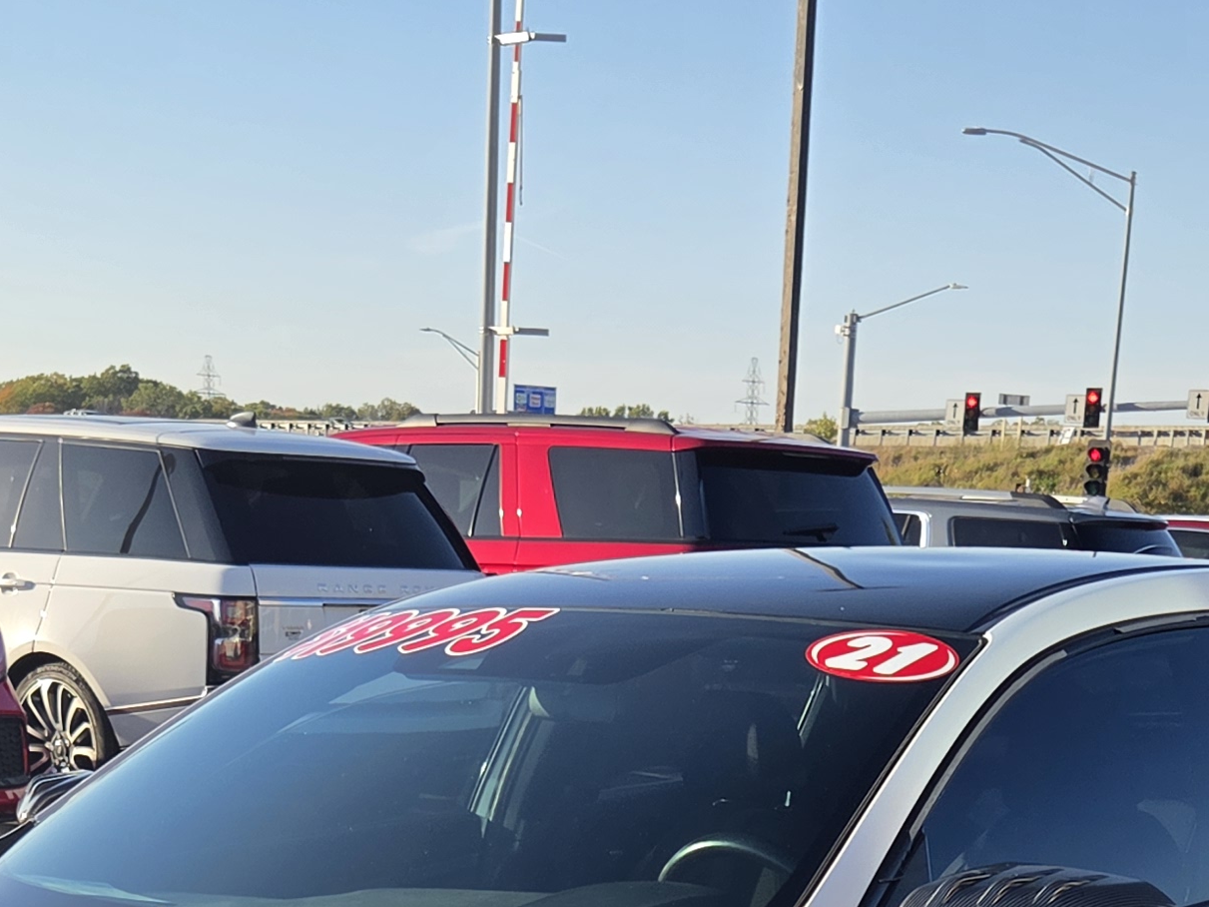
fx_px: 2654
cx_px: 666
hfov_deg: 25.6
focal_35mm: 76
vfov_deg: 17.4
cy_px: 1368
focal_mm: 5.4
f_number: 1.8
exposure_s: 1/2216
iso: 80
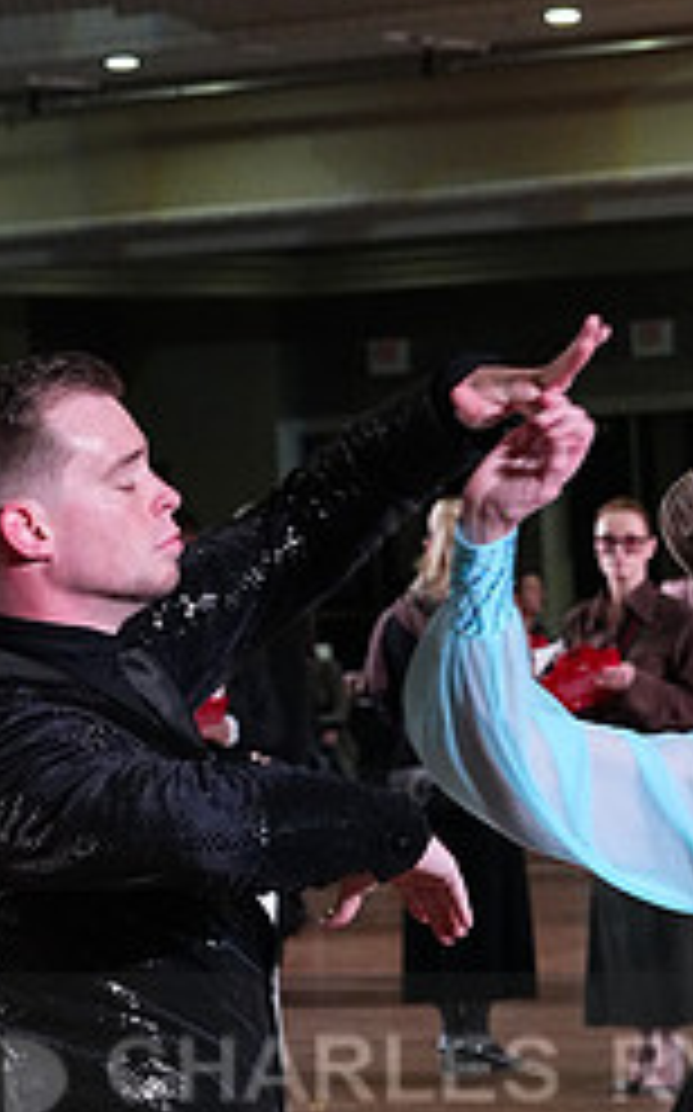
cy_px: 1126
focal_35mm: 187
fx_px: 5661
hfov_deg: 7.0
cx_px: 385
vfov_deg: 11.1
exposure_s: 1/400
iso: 6400
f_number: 6.3
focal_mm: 78
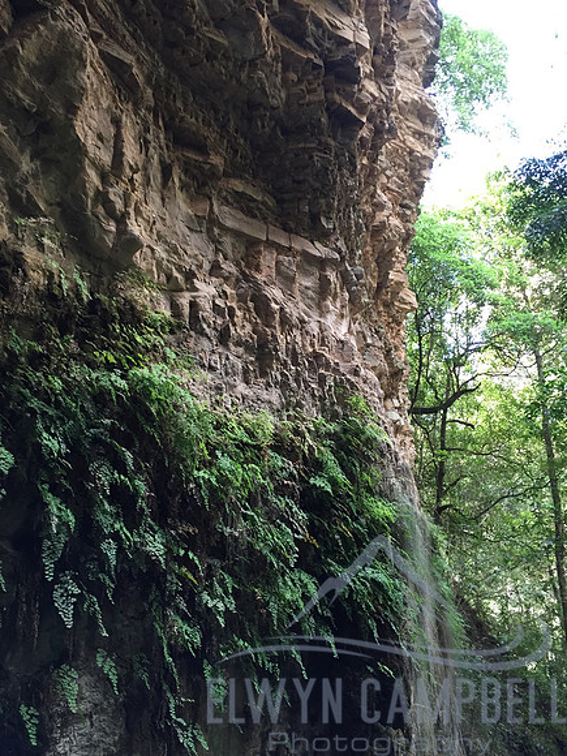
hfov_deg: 48.2
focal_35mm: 29
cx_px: 284
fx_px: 633
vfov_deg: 61.7
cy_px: 378
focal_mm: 4.15
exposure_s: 1/30
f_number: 2.2
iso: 50
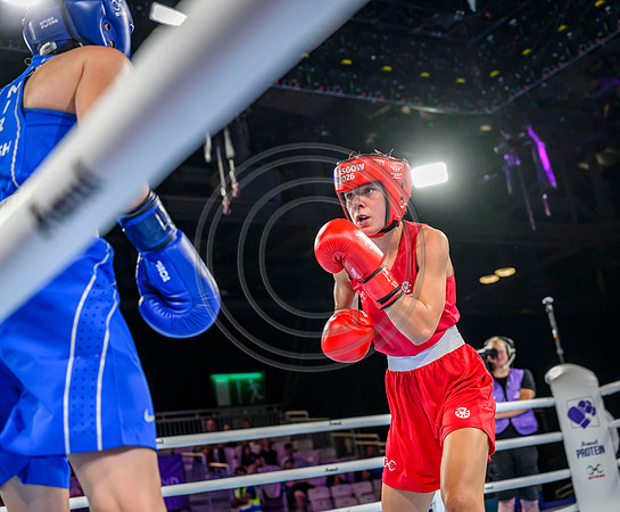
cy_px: 256
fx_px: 981
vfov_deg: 29.2
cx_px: 384
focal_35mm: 53
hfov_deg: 34.9
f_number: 3.2
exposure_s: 1/1600
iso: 2500
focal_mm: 46
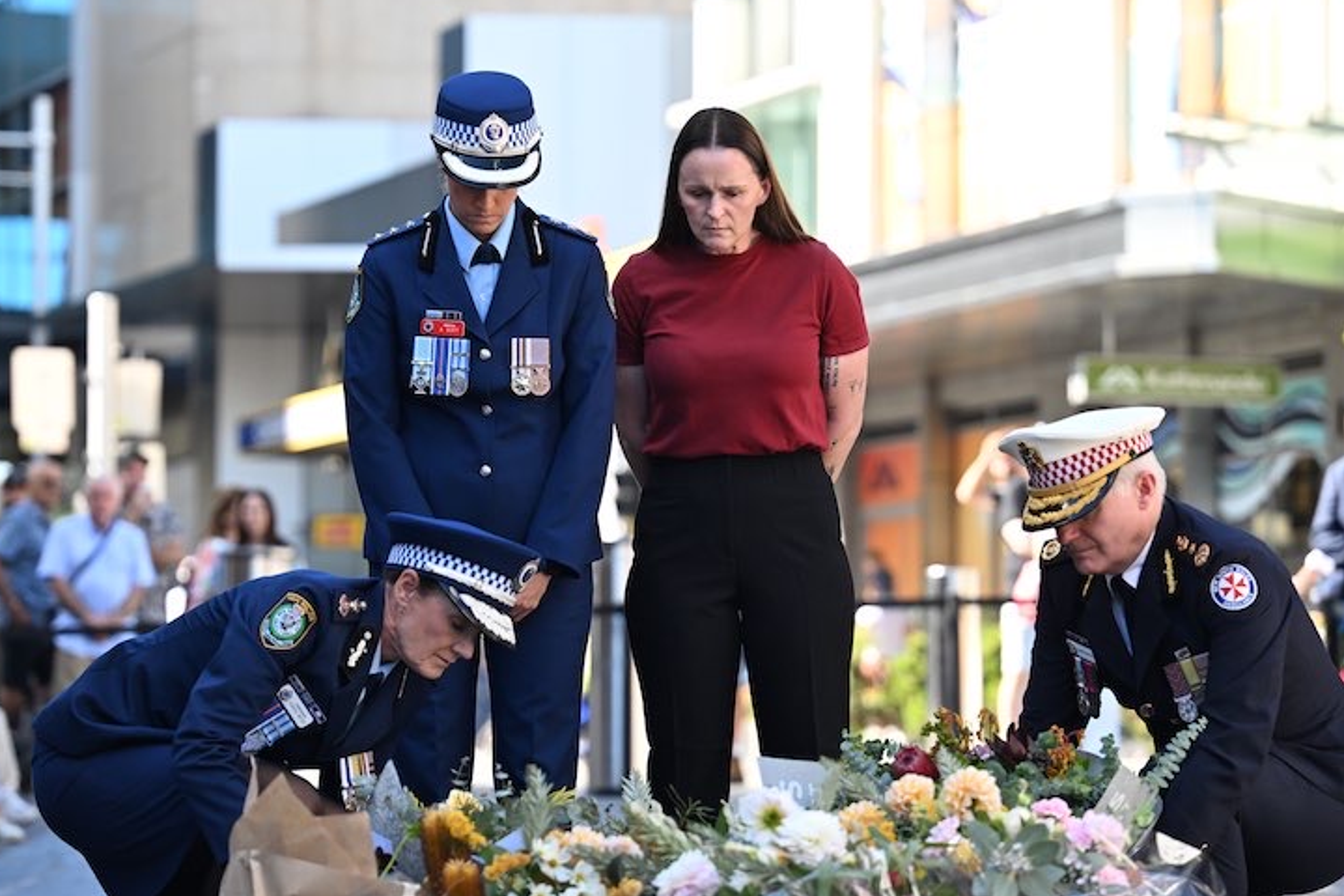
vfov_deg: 10.5
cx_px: 633
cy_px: 506
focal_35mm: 130
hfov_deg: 15.8
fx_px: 4853
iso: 800
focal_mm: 104
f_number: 2.8
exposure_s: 1/2000
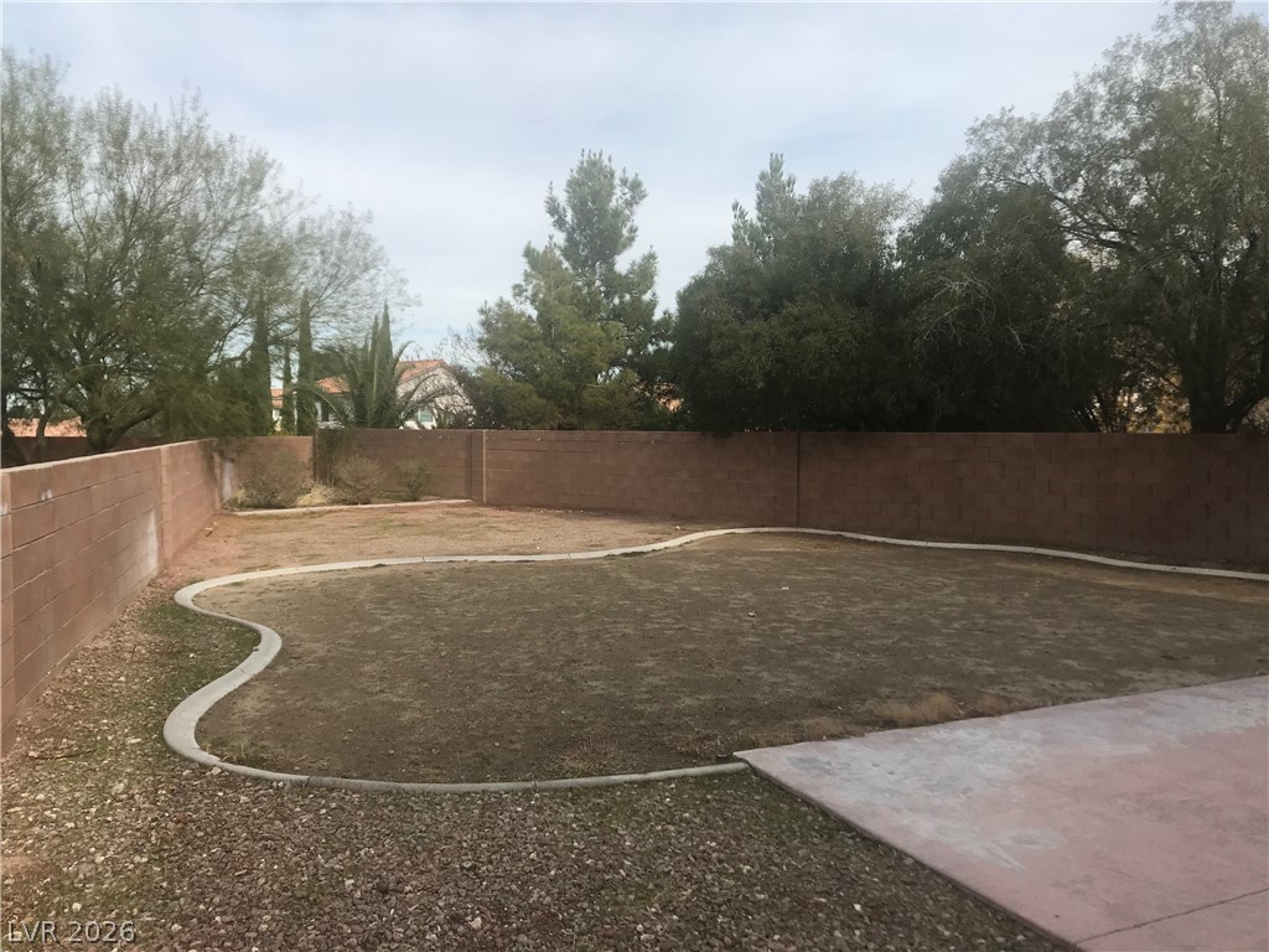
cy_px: 476
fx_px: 1026
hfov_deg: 63.4
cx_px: 634
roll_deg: -2.0
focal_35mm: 28
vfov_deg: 49.7
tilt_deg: -0.8
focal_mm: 3.99
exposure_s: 1/1953
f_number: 1.8
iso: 20
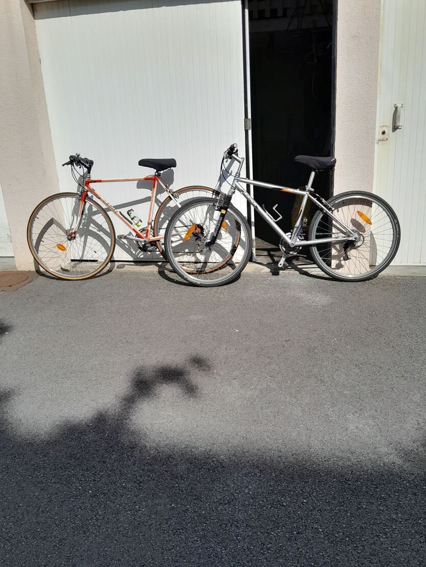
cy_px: 313
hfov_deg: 45.5
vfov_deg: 58.2
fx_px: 508
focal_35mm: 31
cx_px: 214
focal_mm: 3.98
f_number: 1.8
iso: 40
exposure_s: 1/792
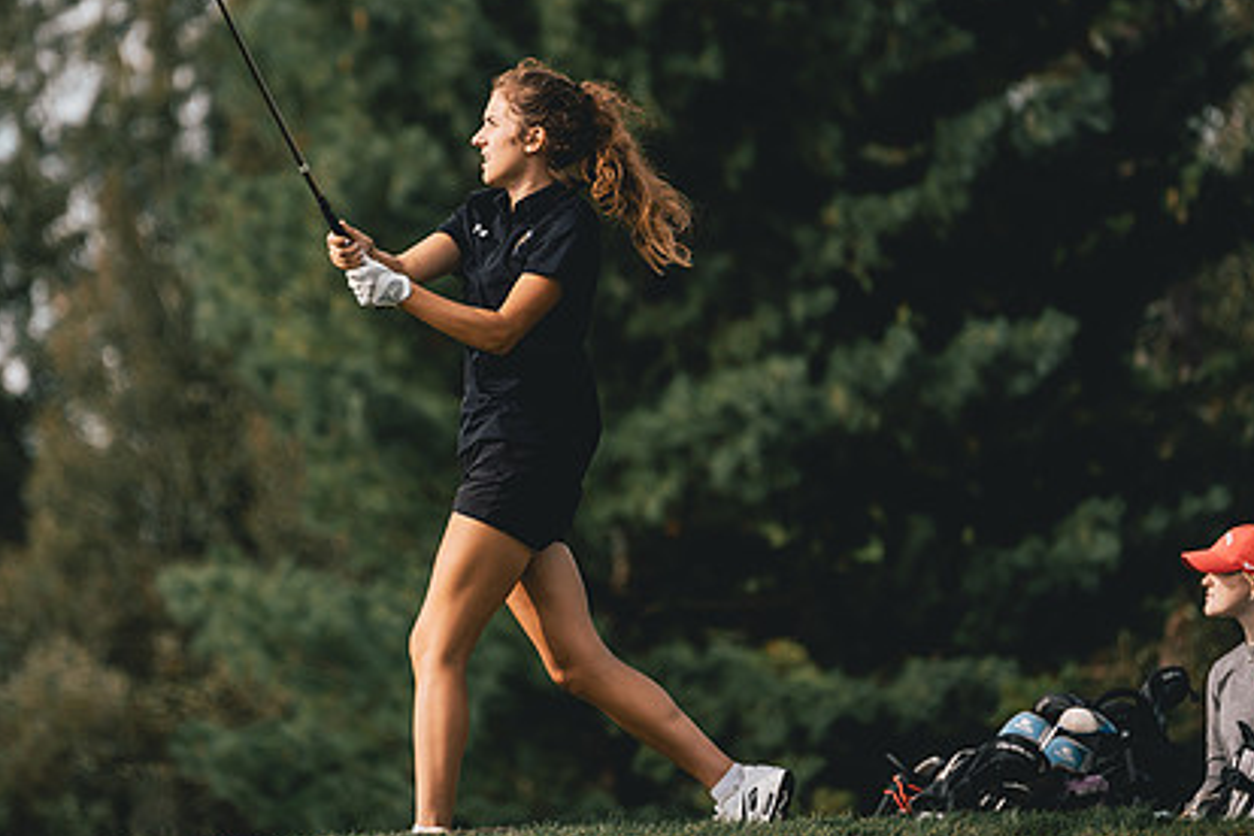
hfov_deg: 3.7
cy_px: 301
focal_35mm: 560
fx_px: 19505
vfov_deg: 2.5
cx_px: 506
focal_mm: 400
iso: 400
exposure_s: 1/1250
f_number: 6.3
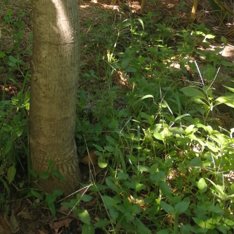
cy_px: -85
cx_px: 28
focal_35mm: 67
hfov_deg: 25.0
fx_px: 512
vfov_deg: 22.5
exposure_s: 1/120
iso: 80
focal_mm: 3.95
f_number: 2.2
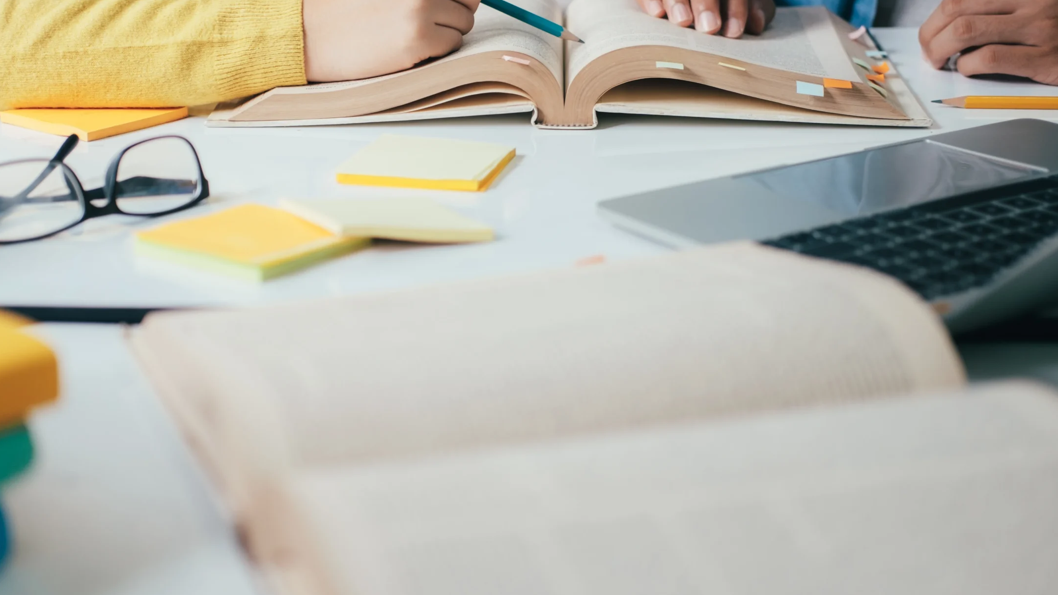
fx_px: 1851
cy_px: 249
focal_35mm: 66
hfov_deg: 31.9
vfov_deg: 18.2
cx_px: 463
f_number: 2
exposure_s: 1/60
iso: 200
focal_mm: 35
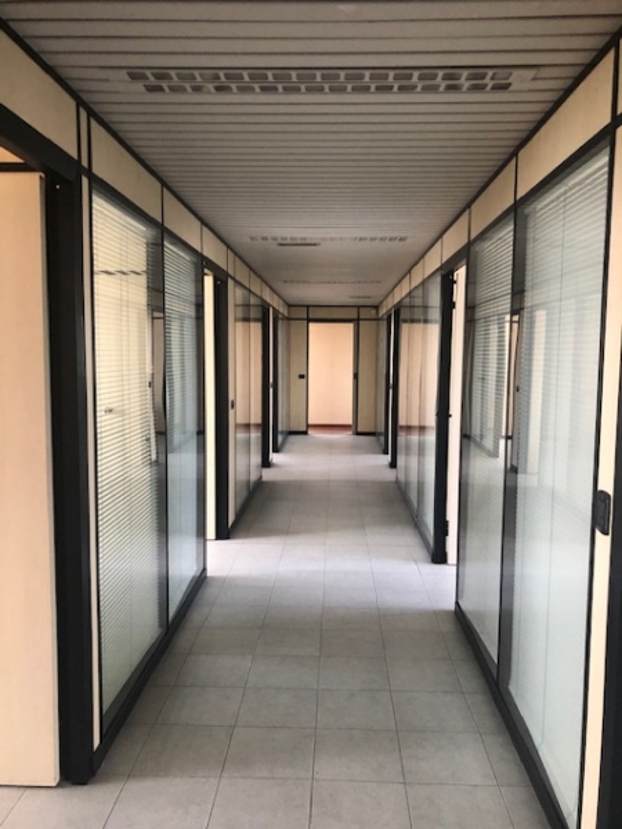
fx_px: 671
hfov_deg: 49.7
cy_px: 414
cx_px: 311
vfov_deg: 63.4
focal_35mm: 28
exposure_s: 1/15
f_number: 1.8
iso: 80
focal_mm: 3.99
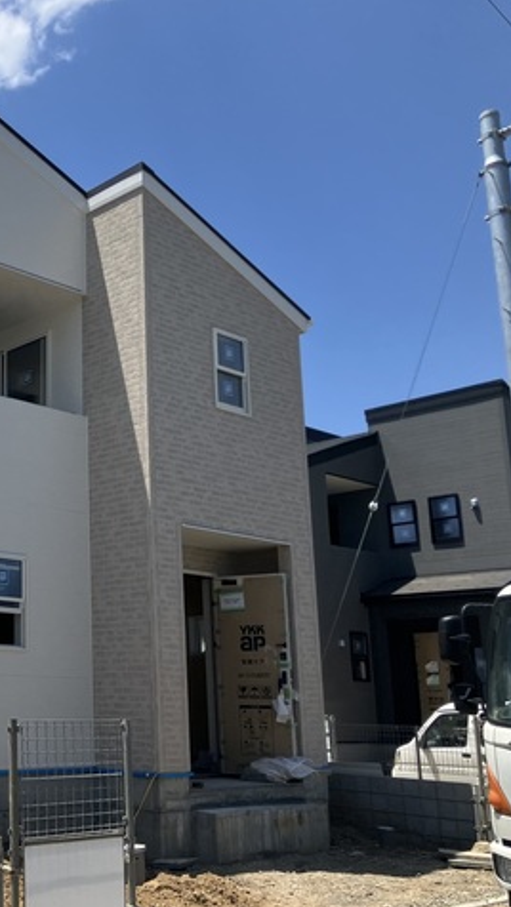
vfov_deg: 49.4
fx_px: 987
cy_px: 454
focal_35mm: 41
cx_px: -69
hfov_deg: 26.4
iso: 32
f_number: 1.8
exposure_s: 1/2558
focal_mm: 3.99
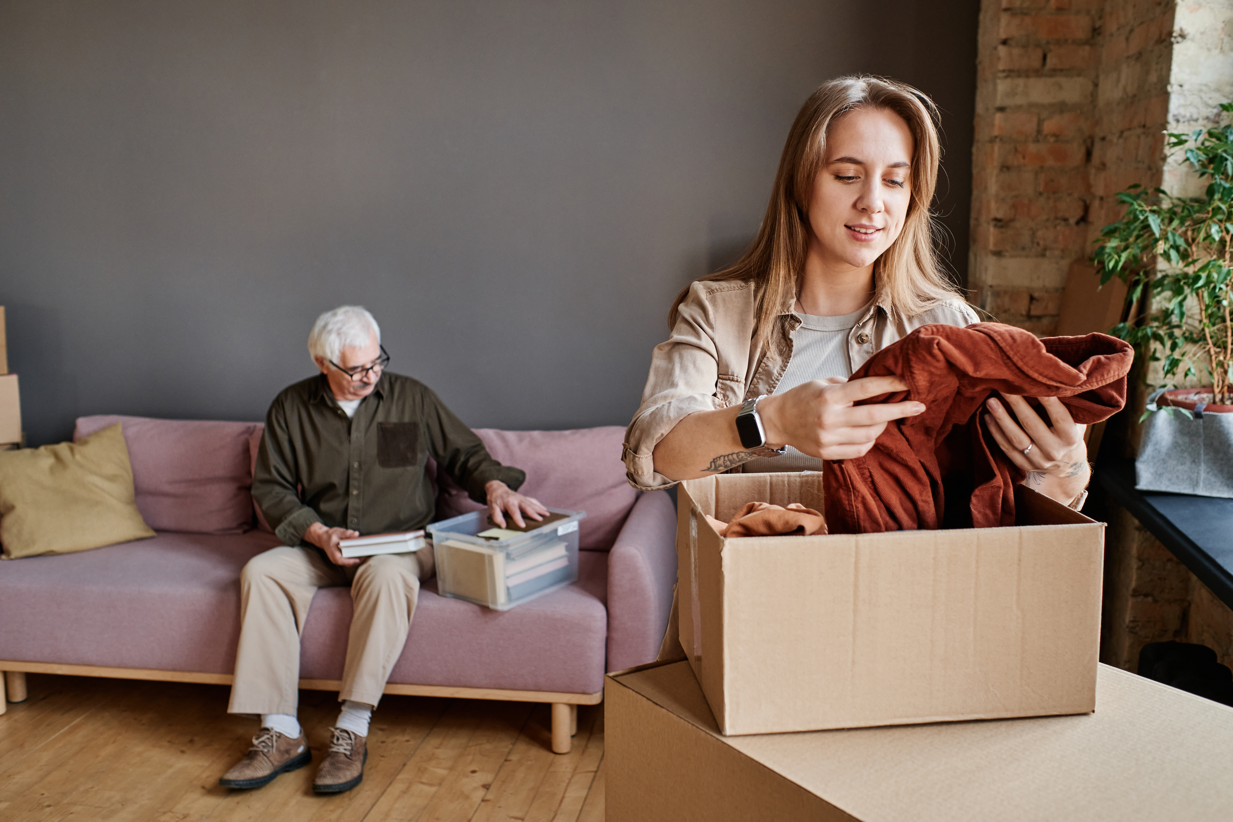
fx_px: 1199
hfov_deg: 54.4
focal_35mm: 35
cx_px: 616
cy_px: 411
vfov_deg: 37.9
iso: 640
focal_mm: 23
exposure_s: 1/160
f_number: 3.2
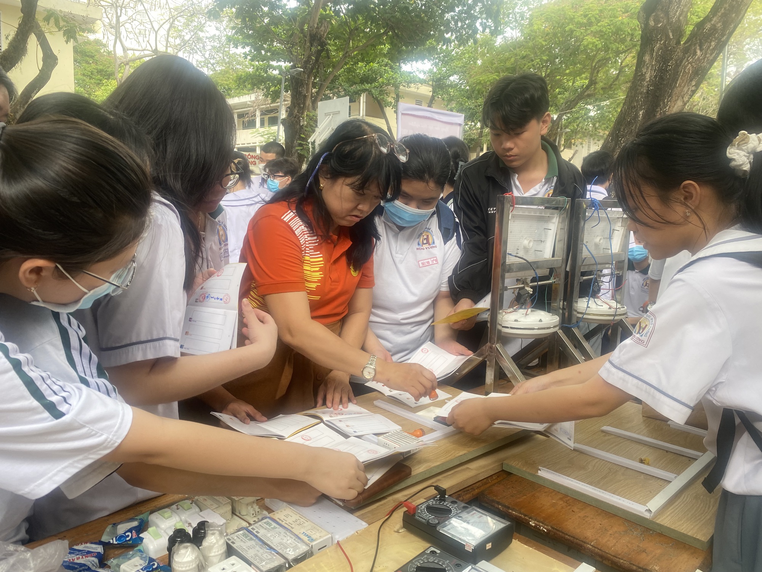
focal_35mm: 26
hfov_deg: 67.3
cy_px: 286
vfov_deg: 53.1
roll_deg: -1.6
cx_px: 381
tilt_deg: -8.5
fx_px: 572
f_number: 1.8
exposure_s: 1/122
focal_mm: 4.25
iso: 32
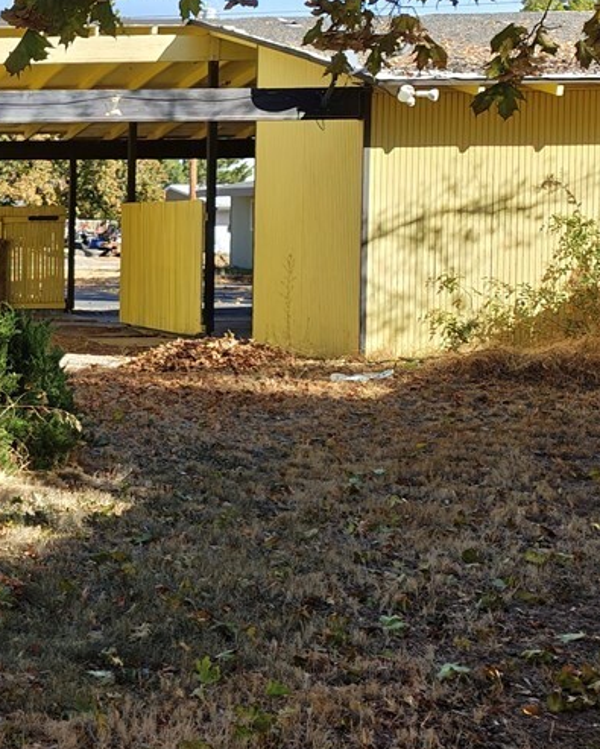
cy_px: 293
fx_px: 1685
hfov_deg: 16.4
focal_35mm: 76
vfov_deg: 25.0
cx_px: -532
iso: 160
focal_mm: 5.41
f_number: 1.8
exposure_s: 1/200
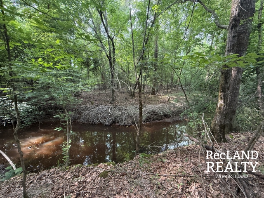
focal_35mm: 14
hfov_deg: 102.1
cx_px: 132
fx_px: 107
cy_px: 99
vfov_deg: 85.7
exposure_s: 1/99
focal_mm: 2.22
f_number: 2.2
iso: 320
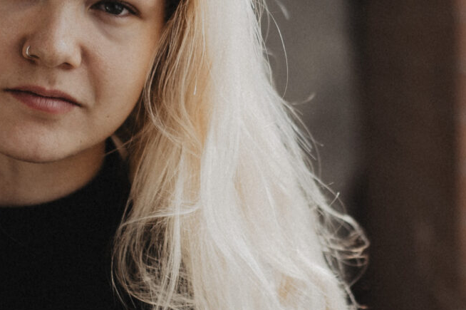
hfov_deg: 15.0
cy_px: 77
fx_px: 1772
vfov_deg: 10.0
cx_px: 309
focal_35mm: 137
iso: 200
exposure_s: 1/4000
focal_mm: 35
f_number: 1.4
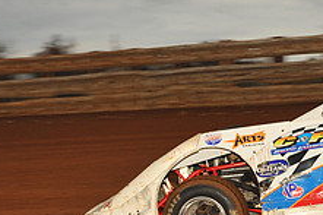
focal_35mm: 184
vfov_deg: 7.4
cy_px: 133
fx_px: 1650
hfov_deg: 11.0
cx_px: 402
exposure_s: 1/320
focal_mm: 70
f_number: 7.1
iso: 800
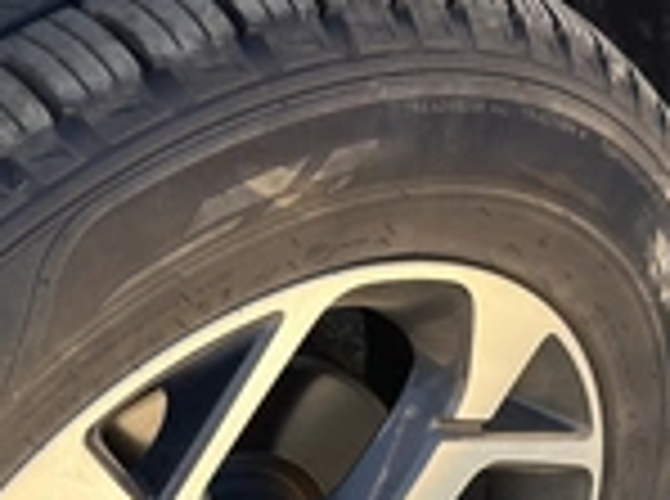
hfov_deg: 27.8
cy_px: 613
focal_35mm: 70
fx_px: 1352
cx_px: 306
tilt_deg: -51.2
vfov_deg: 19.6
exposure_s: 1/346
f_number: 1.6
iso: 50
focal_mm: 5.1
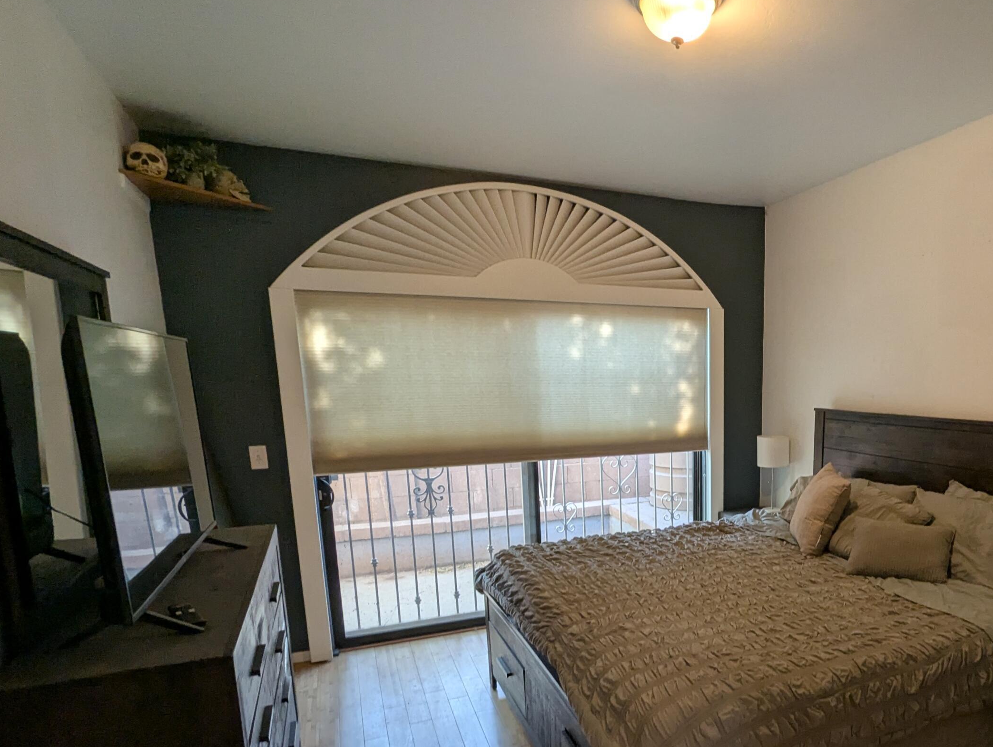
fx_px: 661
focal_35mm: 23
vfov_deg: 57.7
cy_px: 500
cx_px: 697
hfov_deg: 70.7
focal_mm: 2.35
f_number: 2.2
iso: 165
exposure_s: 1/30
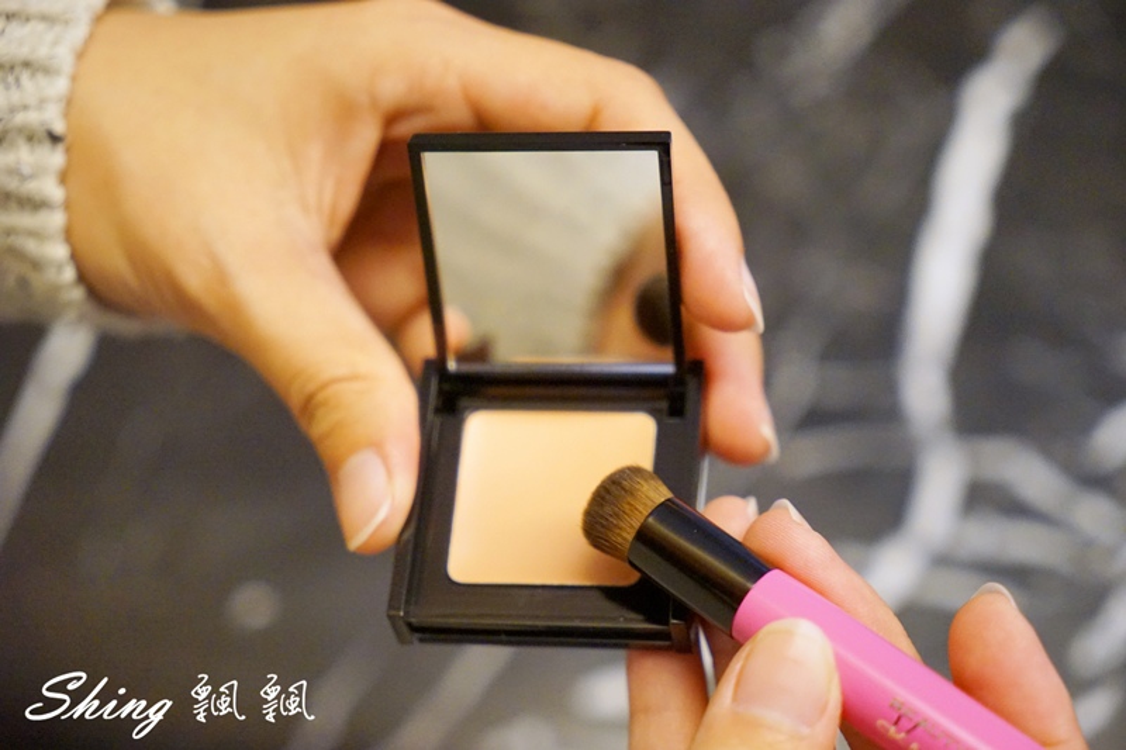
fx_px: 2189
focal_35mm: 70
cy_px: 375
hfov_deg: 28.8
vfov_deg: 19.4
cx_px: 563
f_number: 4
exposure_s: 1/40
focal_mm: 70
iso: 4000
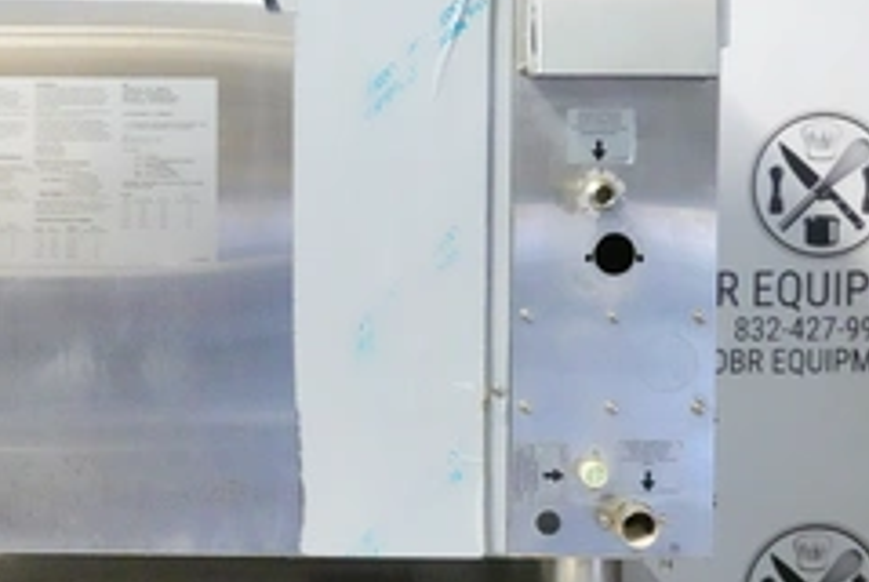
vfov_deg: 17.7
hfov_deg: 26.0
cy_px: 180
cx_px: 244
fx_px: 1861
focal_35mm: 77
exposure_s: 1/40
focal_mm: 17.19
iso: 6400
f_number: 4
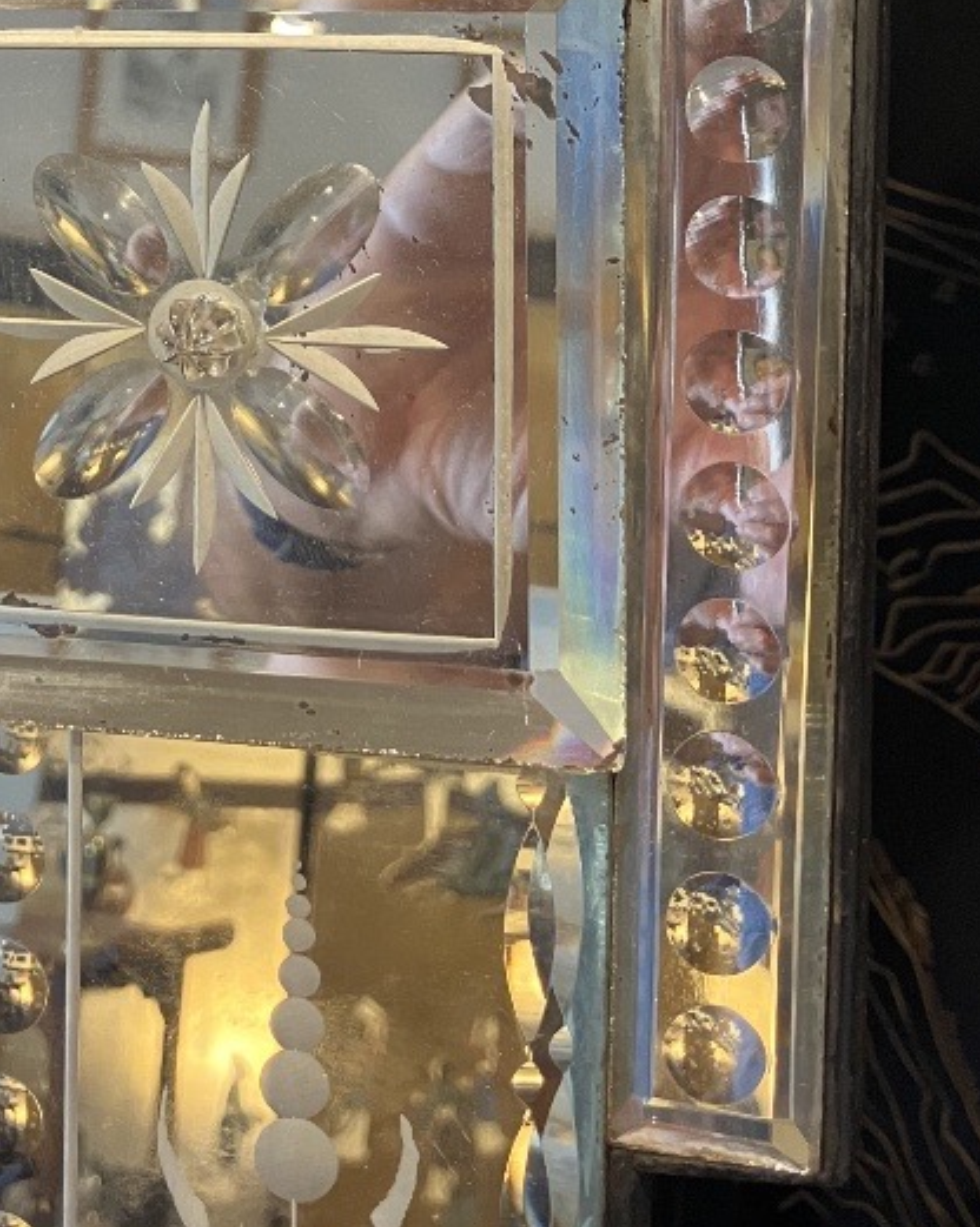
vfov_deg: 28.8
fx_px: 2287
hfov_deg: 24.1
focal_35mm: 63
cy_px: 118
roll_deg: +1.2
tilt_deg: -15.7
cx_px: 342
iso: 125
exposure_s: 1/50
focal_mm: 3.99
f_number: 1.8
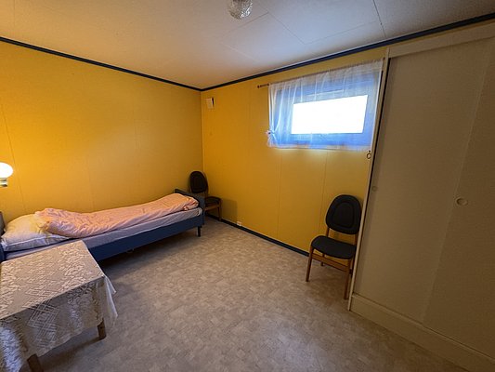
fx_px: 200
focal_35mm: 14
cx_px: 248
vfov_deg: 85.7
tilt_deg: -12.2
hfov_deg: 102.1
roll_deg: -2.9
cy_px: 186
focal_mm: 2.22
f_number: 2.2
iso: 500
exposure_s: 1/50
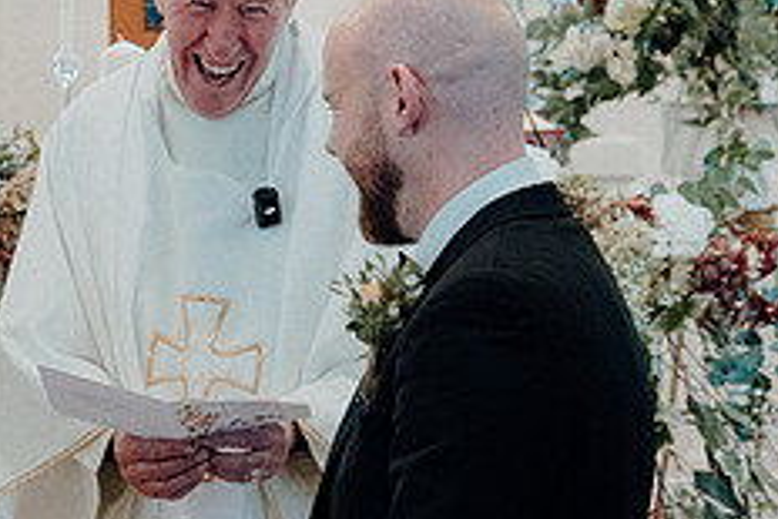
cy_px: 393
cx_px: 262
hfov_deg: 12.8
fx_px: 3460
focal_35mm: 160
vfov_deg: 8.6
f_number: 3.5
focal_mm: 43
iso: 2500
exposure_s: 1/160
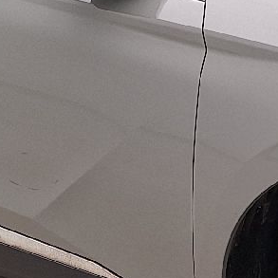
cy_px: 177
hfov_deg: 12.9
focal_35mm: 133
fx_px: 1208
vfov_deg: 13.1
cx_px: 306
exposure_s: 1/100
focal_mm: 5.54
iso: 64
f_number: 1.8
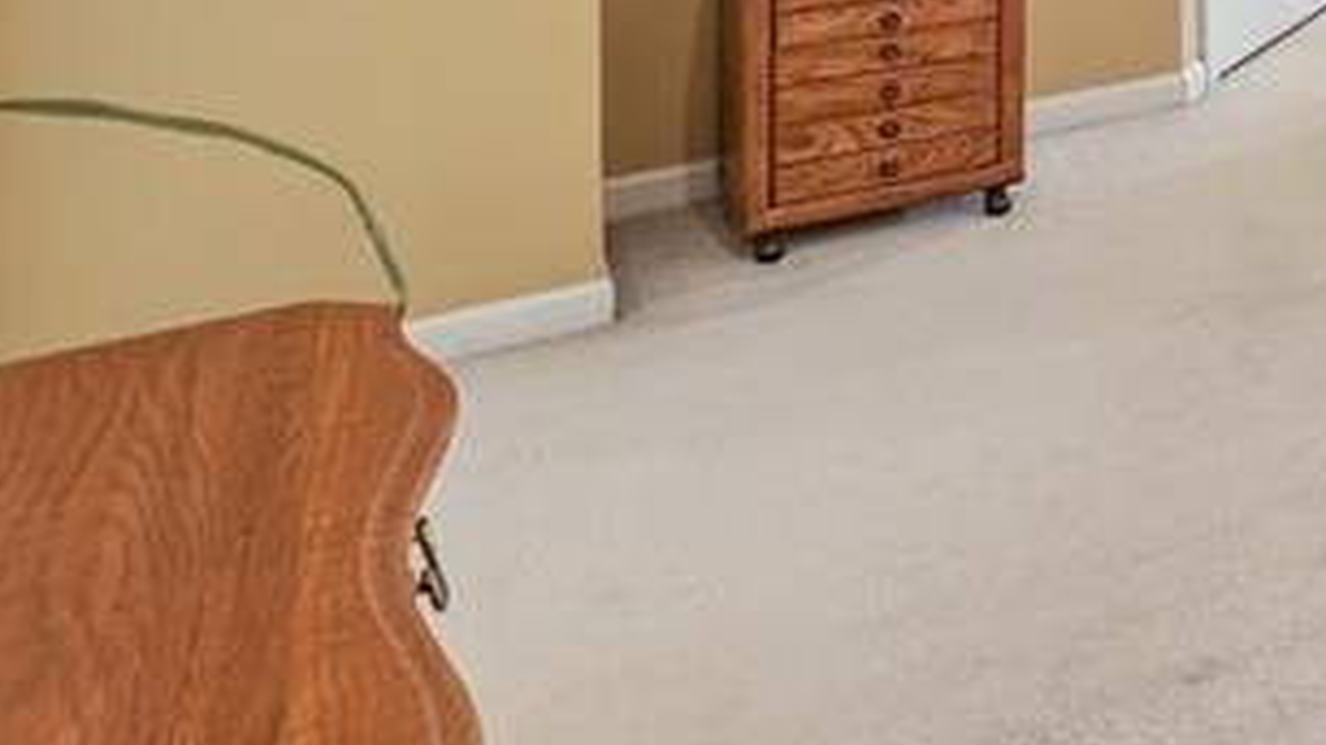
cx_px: 2006
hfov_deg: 27.8
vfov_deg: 19.9
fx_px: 1723
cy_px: -479
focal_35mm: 49
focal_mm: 14
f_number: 8
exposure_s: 1/8
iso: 320
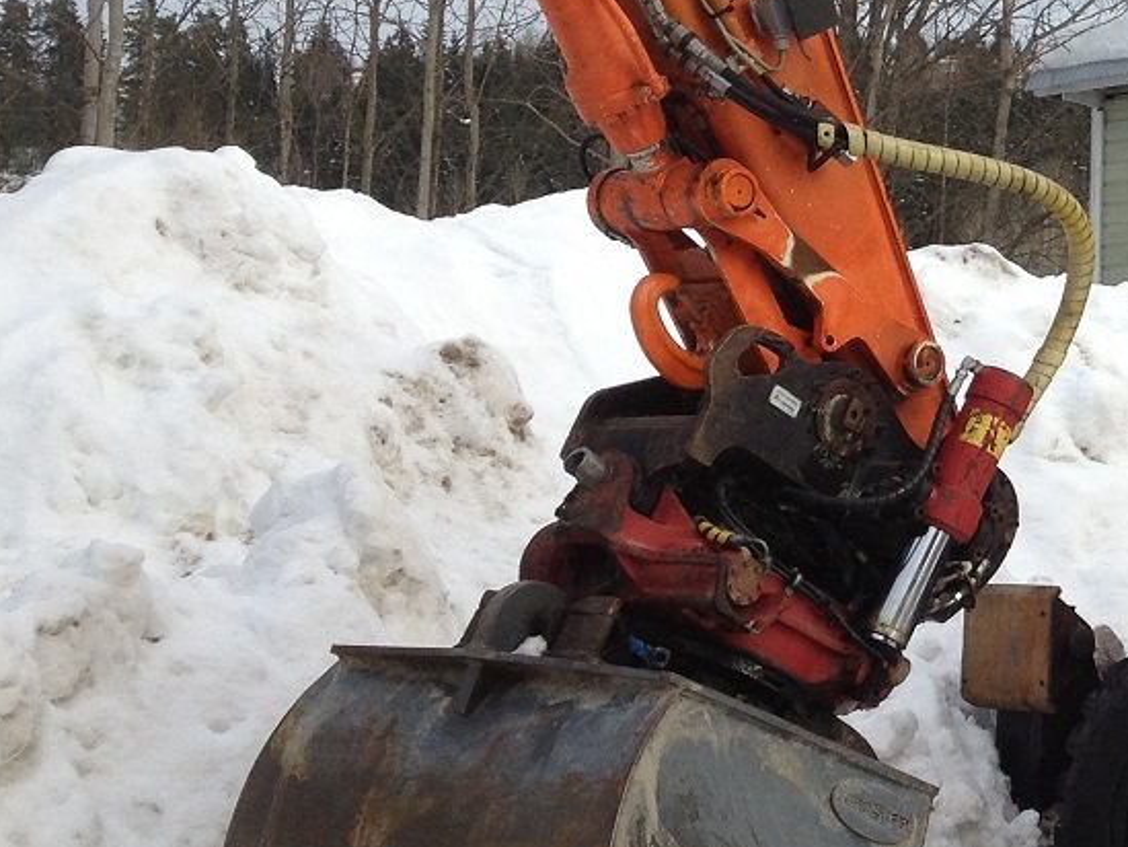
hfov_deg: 17.6
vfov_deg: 14.1
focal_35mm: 104
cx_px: 1504
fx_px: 3390
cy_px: 146
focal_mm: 4.28
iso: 50
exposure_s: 1/1042
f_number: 2.4
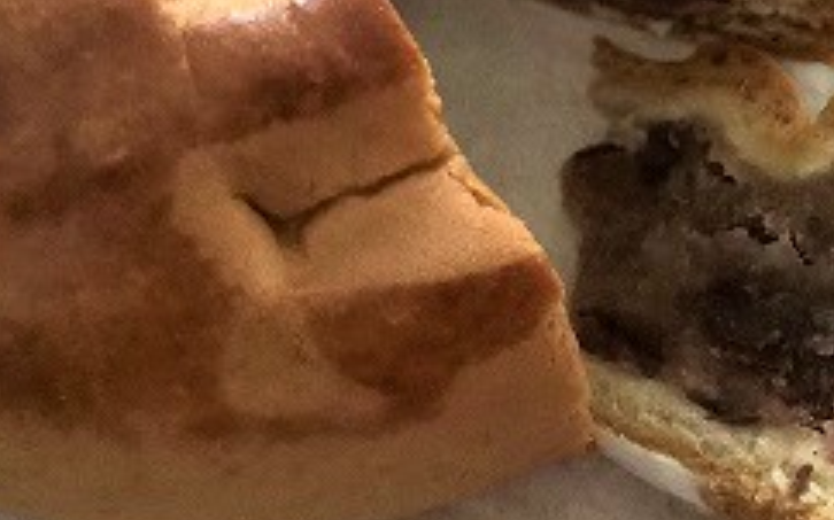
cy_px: 195
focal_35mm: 68
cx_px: 431
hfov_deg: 30.2
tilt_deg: -75.7
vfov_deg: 19.1
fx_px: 1545
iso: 640
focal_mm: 3.3
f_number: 2.4
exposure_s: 1/30
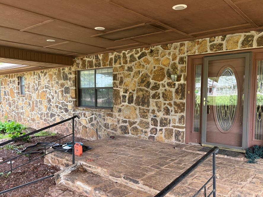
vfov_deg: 46.8
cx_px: 119
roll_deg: +0.0
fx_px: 228
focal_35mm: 30
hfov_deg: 59.8
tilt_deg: -3.5
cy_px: 108
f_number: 1.6
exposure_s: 1/151
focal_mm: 5.96
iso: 50
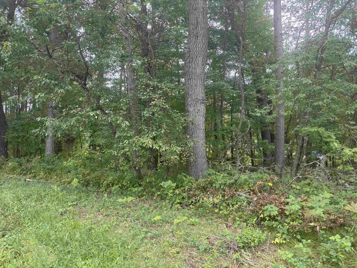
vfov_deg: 56.8
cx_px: 178
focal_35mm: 24
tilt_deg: -2.0
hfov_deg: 71.6
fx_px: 248
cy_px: 134
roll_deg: +2.3
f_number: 1.78
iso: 80
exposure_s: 1/397
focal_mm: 6.76
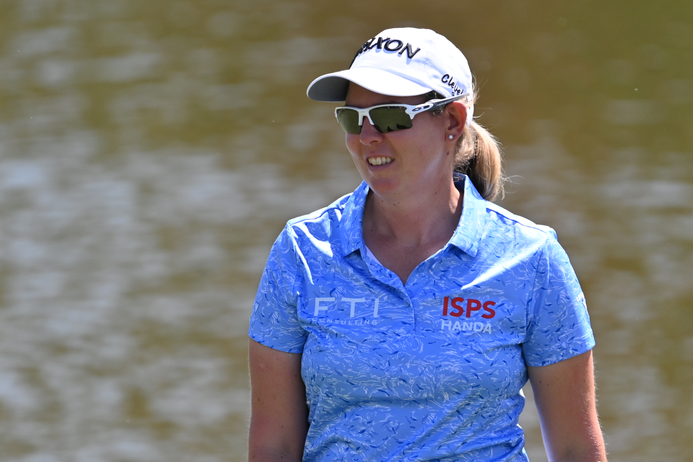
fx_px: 18728
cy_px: 361
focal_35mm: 973
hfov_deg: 2.1
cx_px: 350
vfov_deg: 1.4
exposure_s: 1/640
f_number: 5.6
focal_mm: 400
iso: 250
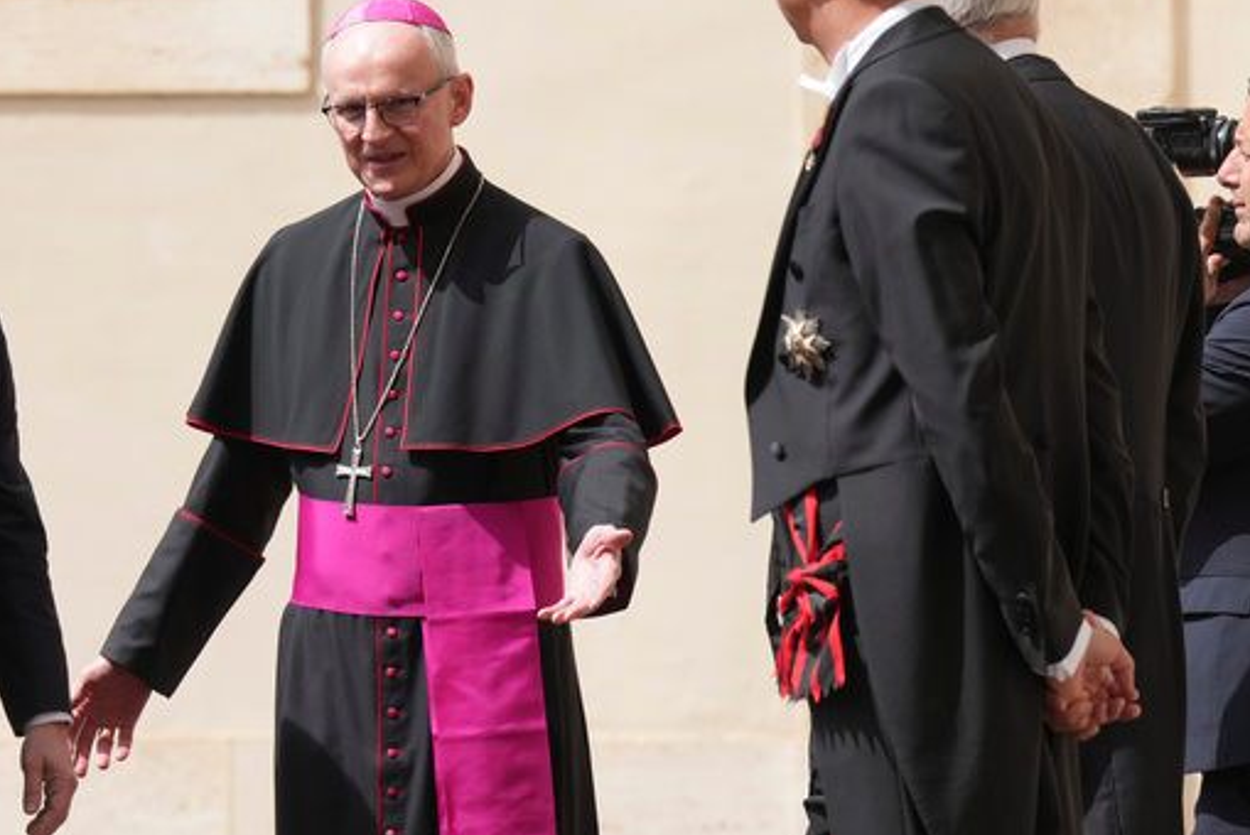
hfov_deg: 4.9
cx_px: 388
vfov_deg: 3.3
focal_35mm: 420
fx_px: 14591
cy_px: 690
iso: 500
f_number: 7.1
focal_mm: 209
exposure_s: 1/1000
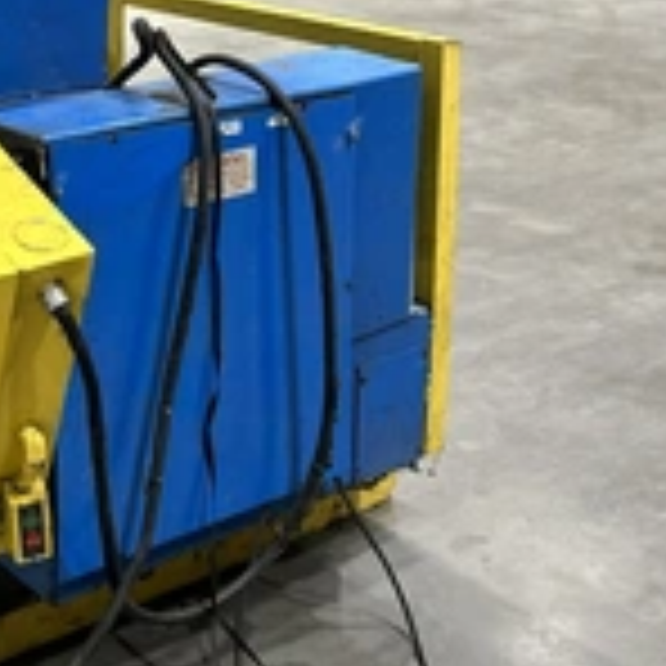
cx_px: 9
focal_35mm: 62
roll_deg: -0.1
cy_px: 18
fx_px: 1350
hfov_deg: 26.3
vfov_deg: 26.4
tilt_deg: -9.8
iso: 320
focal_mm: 5.7
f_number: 1.5
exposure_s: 1/60
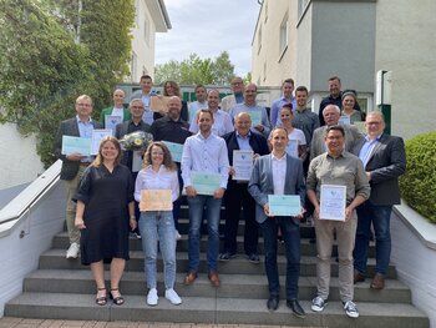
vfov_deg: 53.1
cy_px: 164
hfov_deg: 67.3
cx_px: 218
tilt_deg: +0.6
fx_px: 328
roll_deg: -1.8
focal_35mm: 26
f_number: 1.8
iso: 32
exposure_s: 1/852
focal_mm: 4.25
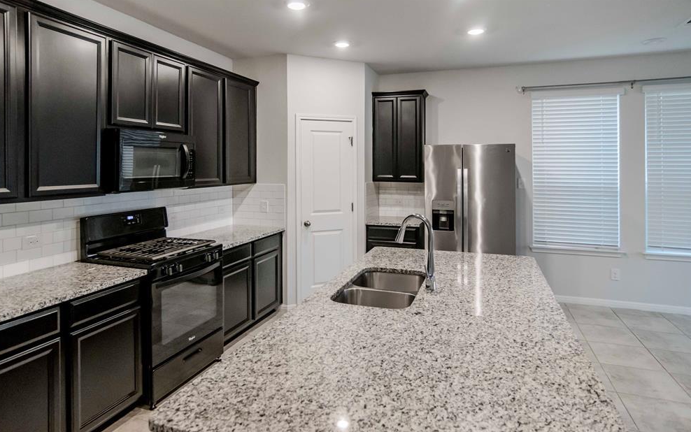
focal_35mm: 19
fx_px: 358
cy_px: 234
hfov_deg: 88.0
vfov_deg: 62.2
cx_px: 337
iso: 800
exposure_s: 1/125
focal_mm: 12
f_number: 4
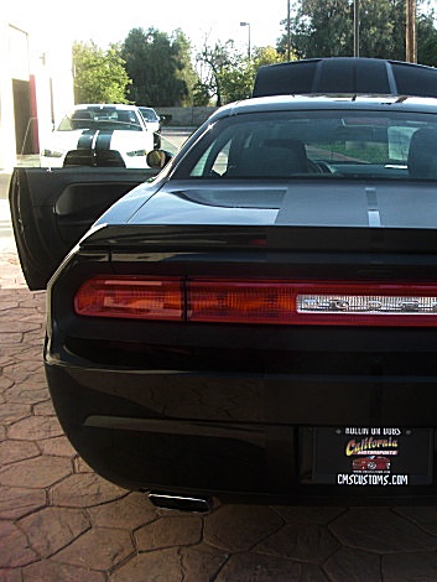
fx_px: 824
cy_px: 287
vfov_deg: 38.9
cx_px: 368
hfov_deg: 28.9
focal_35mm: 49
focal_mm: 6.3
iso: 50
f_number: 2.8
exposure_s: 1/160
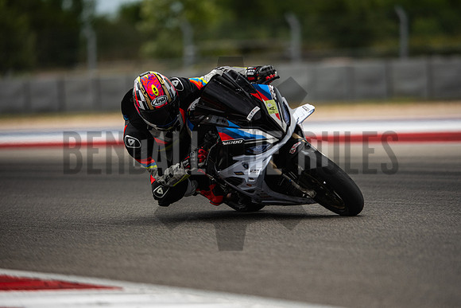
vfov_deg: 4.6
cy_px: 154
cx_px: 230
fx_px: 3842
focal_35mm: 300
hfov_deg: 6.9
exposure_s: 1/5000
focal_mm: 200
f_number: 2
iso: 320
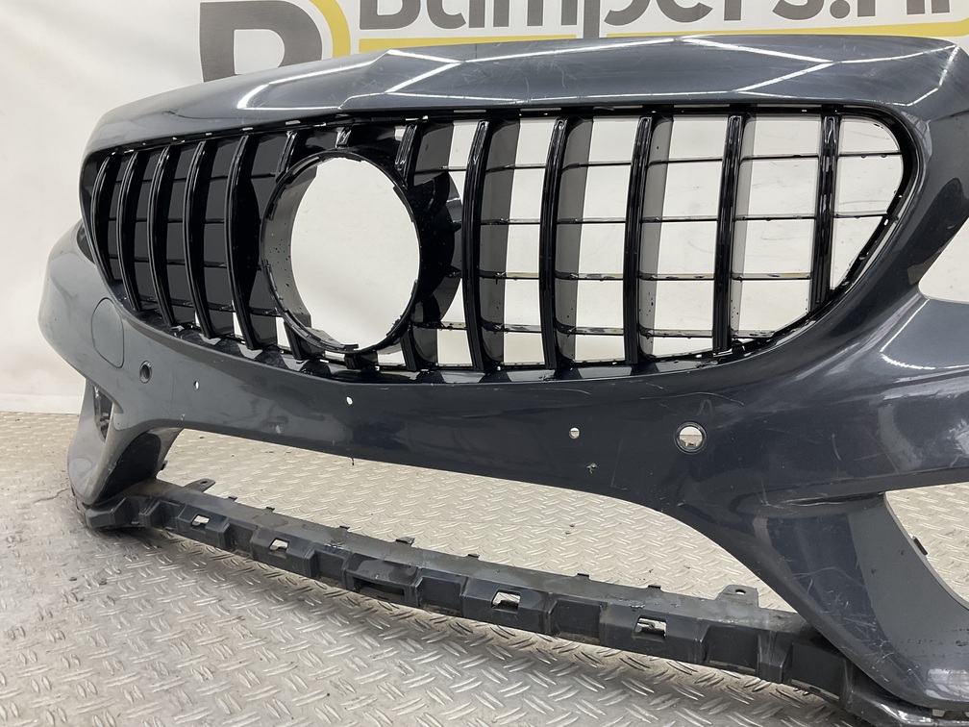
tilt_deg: -9.2
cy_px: 364
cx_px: 484
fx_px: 812
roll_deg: -2.8
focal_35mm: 29
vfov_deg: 48.2
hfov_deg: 61.7
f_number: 1.8
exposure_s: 1/100
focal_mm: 3
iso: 40
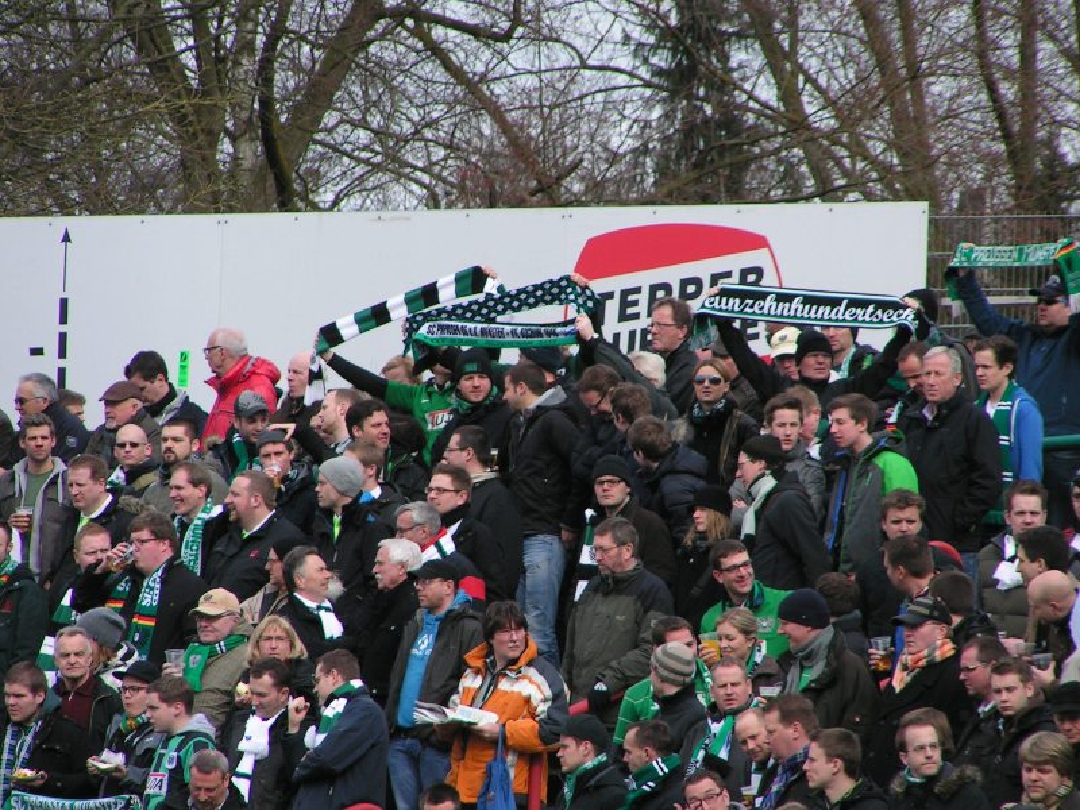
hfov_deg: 5.2
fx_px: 11856
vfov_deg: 3.9
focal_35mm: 380
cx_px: 540
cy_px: 405
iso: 50
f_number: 4.5
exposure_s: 1/400
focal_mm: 58
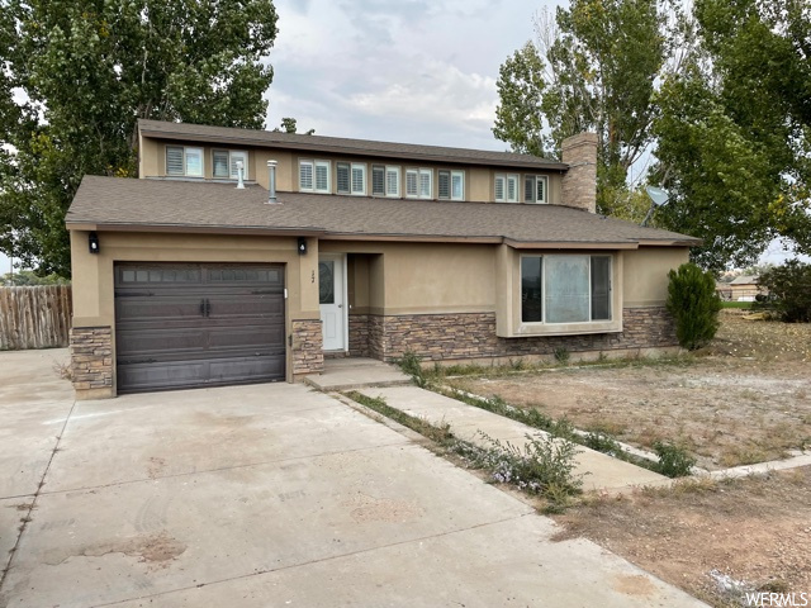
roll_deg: +1.3
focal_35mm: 26
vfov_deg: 53.1
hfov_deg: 67.3
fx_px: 609
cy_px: 304
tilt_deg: -2.4
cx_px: 406
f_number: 1.6
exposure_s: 1/2092
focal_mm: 4.2
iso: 32
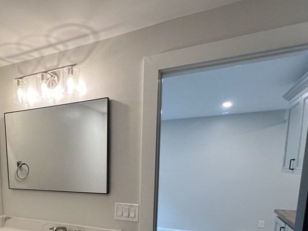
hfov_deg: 65.8
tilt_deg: -9.2
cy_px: 203
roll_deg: +0.6
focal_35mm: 25
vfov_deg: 49.6
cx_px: 83
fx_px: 222
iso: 200
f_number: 1.8
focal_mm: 1.57
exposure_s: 1/120
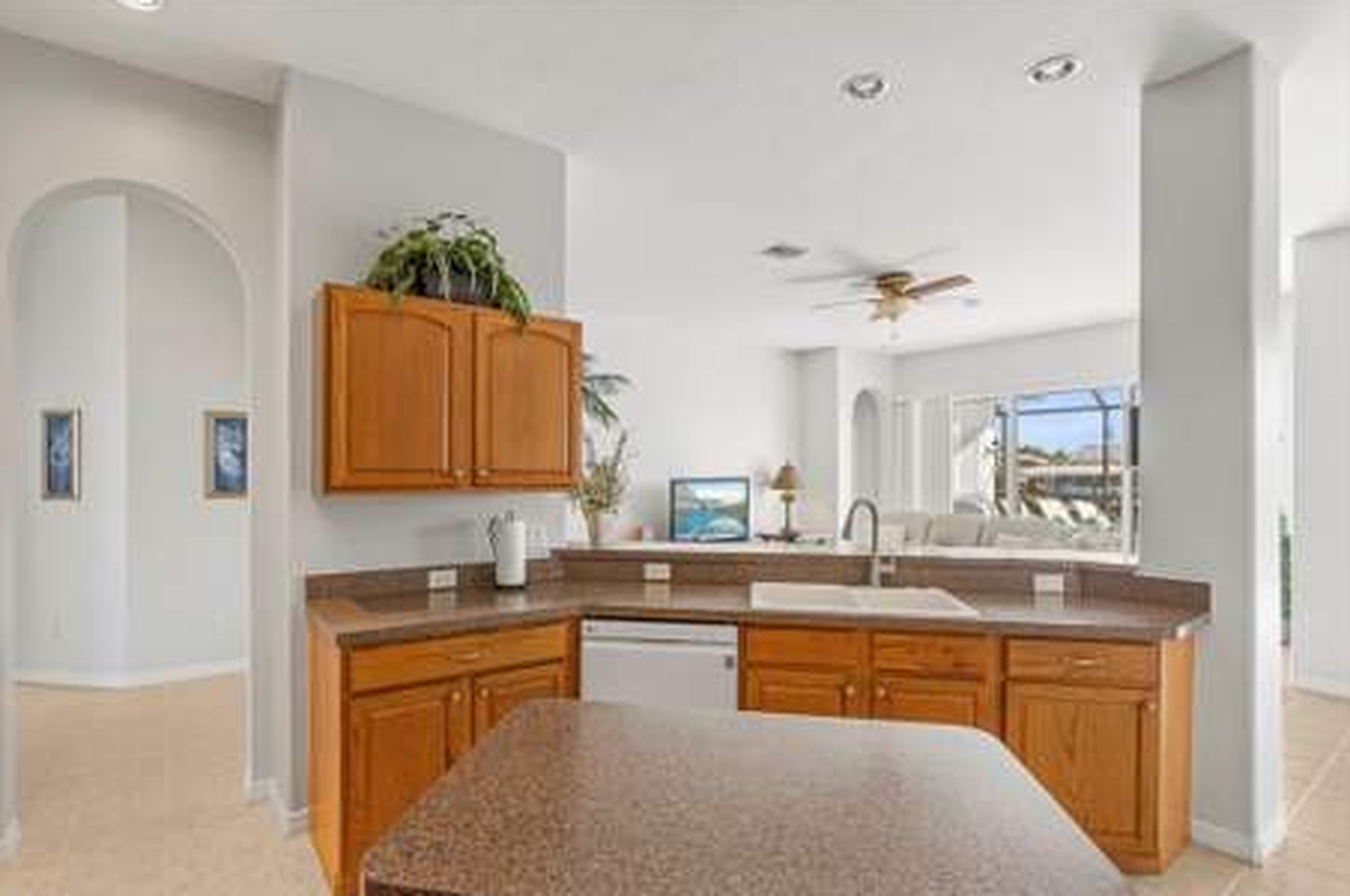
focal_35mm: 17
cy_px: 464
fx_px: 637
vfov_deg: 70.2
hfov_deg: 93.3
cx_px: 642
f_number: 9
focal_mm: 16
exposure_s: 1/8
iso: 200
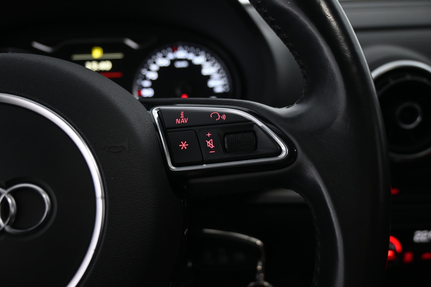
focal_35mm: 32
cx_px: 216
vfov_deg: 41.7
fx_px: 377
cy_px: 144
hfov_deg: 59.5
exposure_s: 1/30
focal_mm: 21
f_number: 4
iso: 1100
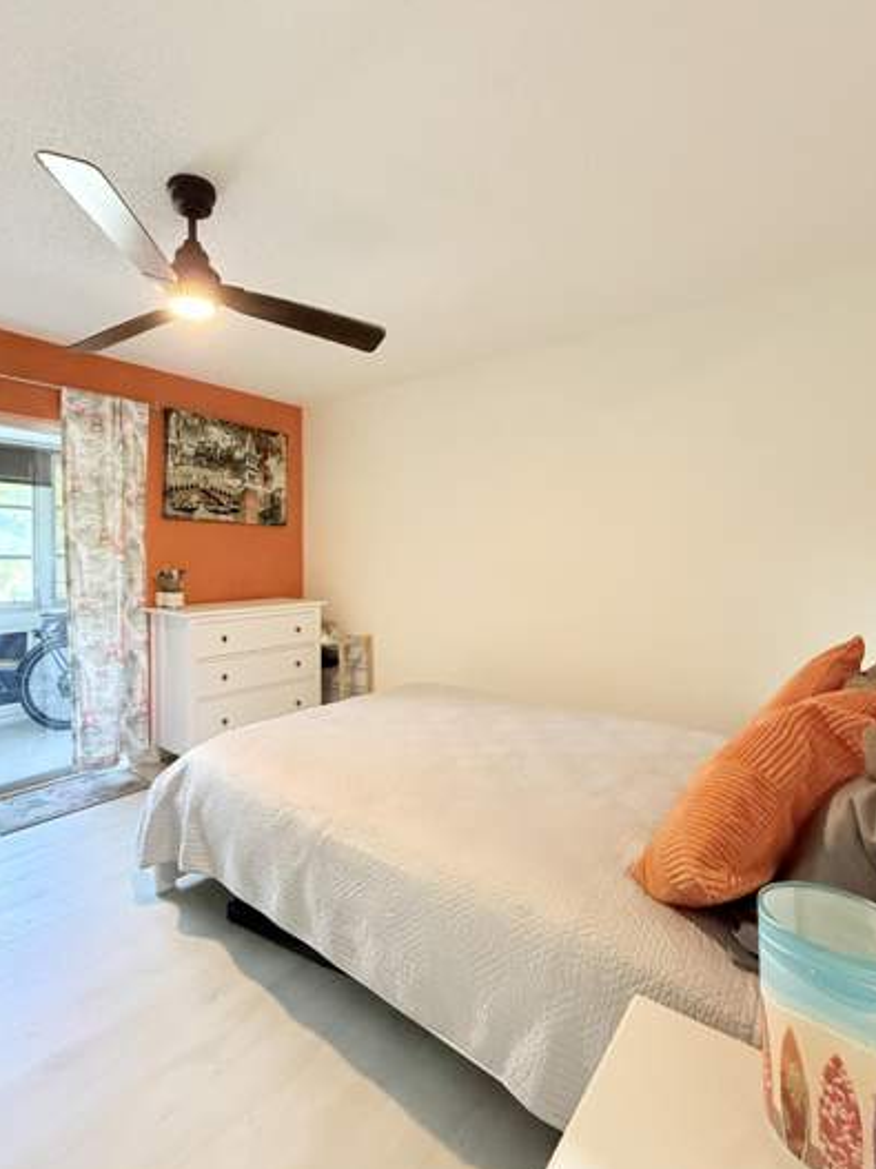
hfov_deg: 74.2
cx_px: 368
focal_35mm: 17
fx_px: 574
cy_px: 561
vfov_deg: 91.0
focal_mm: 2.22
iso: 800
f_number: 2.2
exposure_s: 1/60
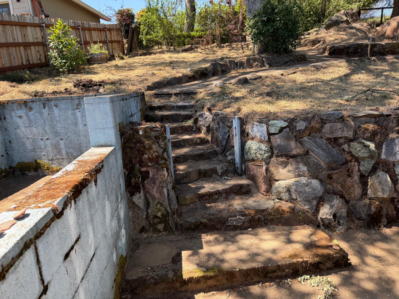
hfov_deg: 71.6
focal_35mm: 24
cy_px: 150
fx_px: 277
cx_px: 200
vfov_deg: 56.8
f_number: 1.78
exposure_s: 1/979
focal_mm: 6.76
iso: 100
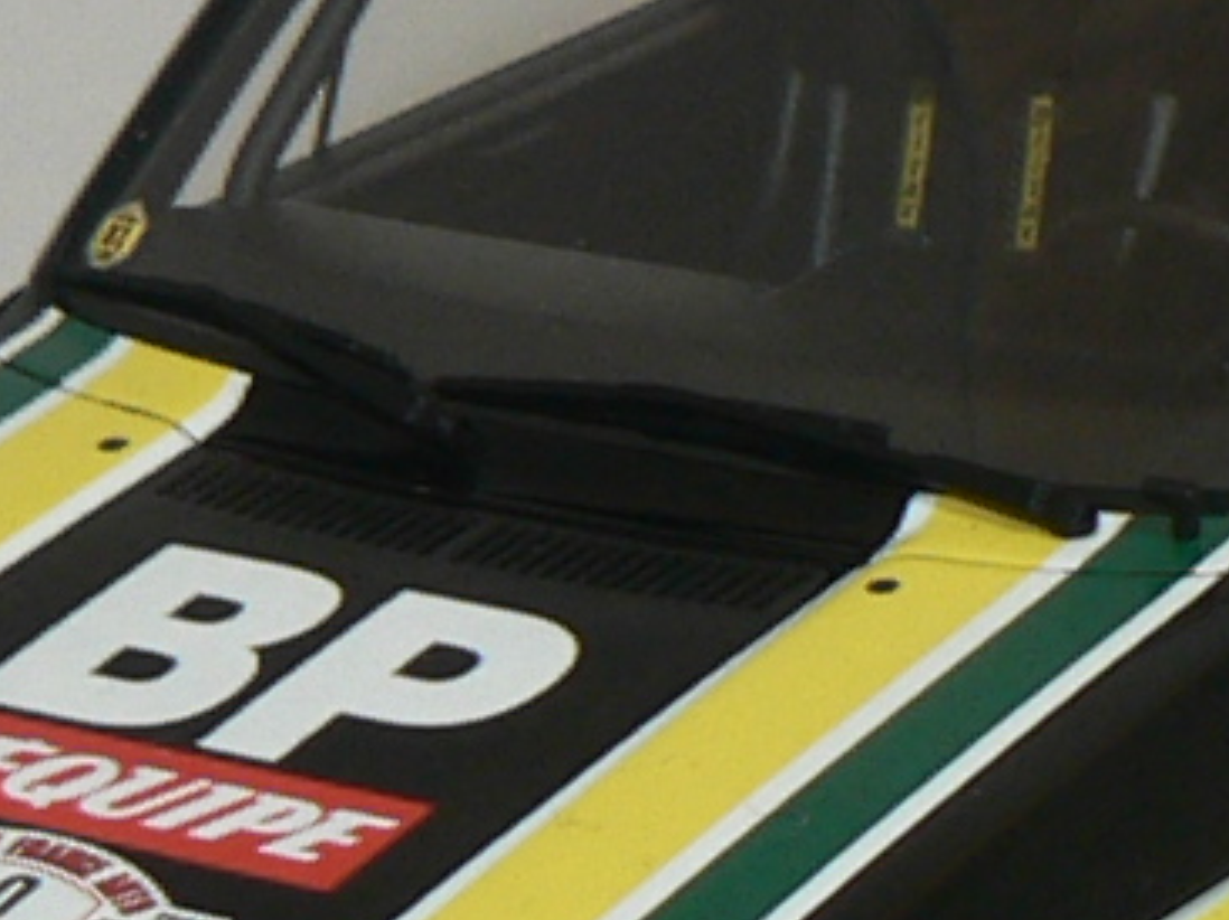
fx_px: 8941
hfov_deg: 7.9
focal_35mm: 252
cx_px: 672
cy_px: 641
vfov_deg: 5.9
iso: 80
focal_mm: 6
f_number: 2.8
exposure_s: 1/60
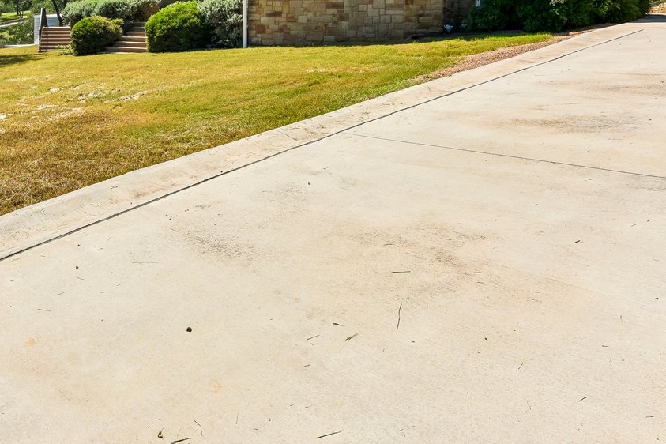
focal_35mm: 34
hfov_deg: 53.1
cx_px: 160
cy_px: 20
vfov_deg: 35.8
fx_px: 629
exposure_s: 1/640
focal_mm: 14
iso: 100
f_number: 8
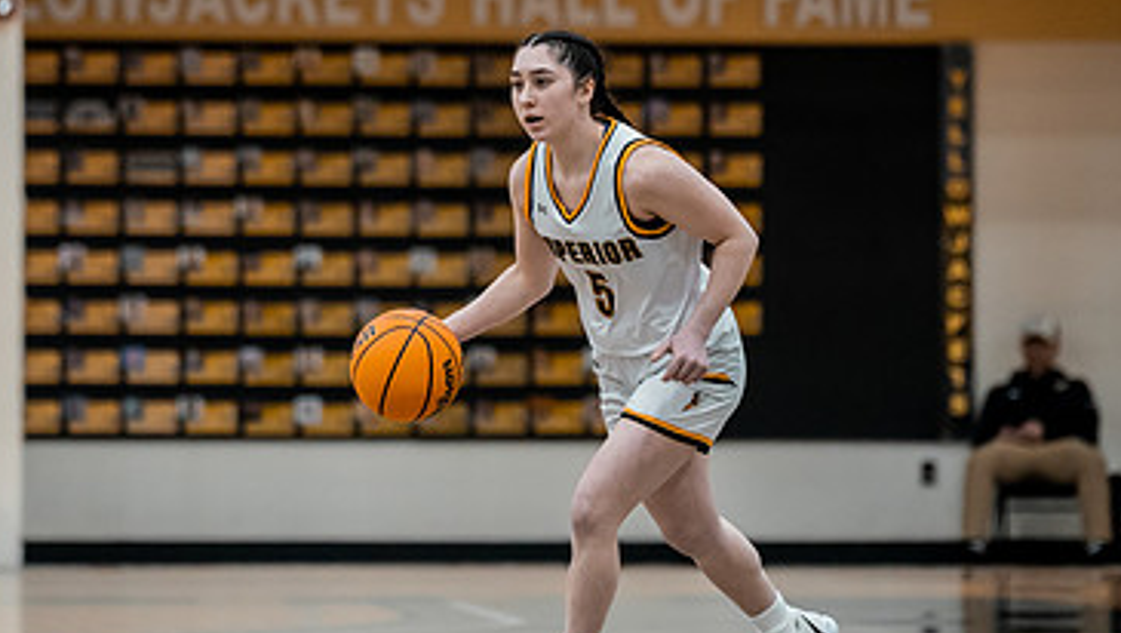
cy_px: 327
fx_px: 10025
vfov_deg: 3.6
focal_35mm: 337
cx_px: 549
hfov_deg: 6.4
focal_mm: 150
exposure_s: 1/640
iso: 1600
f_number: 2.8
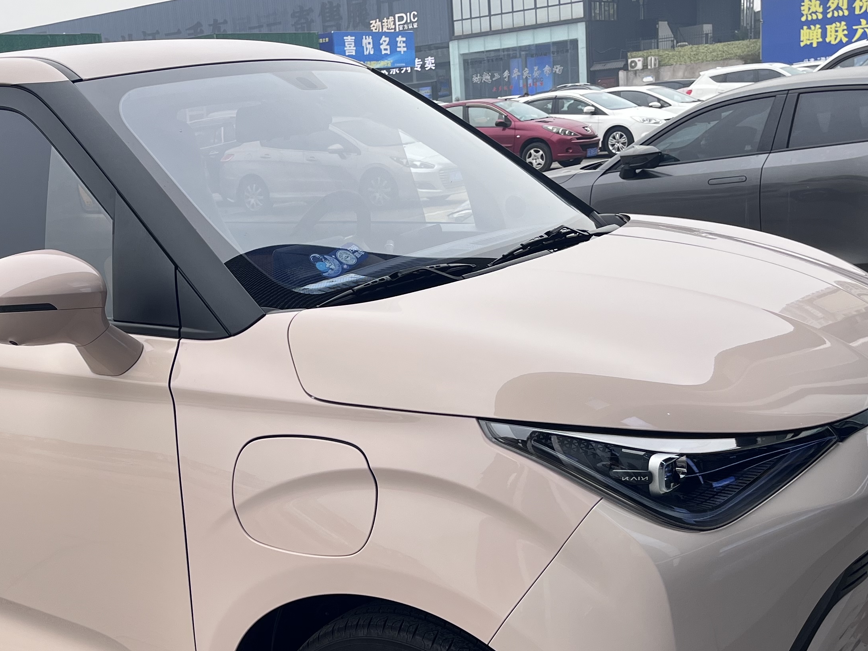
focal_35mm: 48
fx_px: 1204
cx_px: 290
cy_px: 438
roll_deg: +5.6
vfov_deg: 30.0
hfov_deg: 39.2
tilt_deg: -15.8
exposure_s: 1/450
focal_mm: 5.1
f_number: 1.6
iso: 50
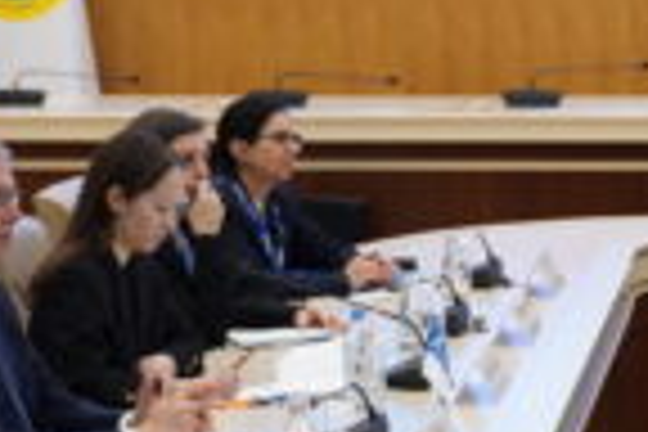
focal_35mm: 187
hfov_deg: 10.7
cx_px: 860
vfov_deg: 7.3
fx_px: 3366
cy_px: 274
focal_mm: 37.4
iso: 1600
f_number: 2.8
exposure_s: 1/320
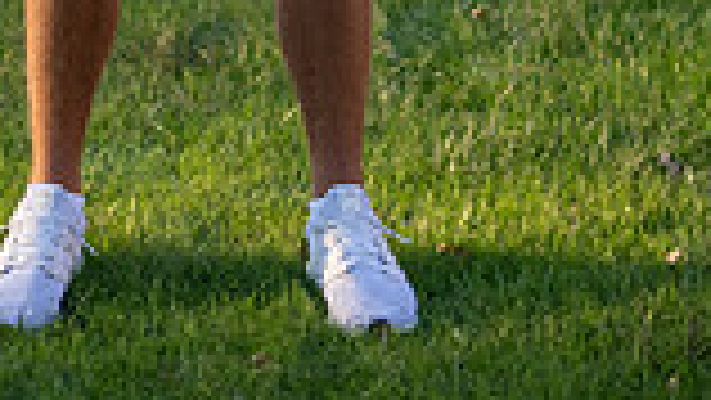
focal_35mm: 149
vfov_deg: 7.6
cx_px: 214
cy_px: -548
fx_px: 2810
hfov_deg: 14.4
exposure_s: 1/1600
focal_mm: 50
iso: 400
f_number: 1.8
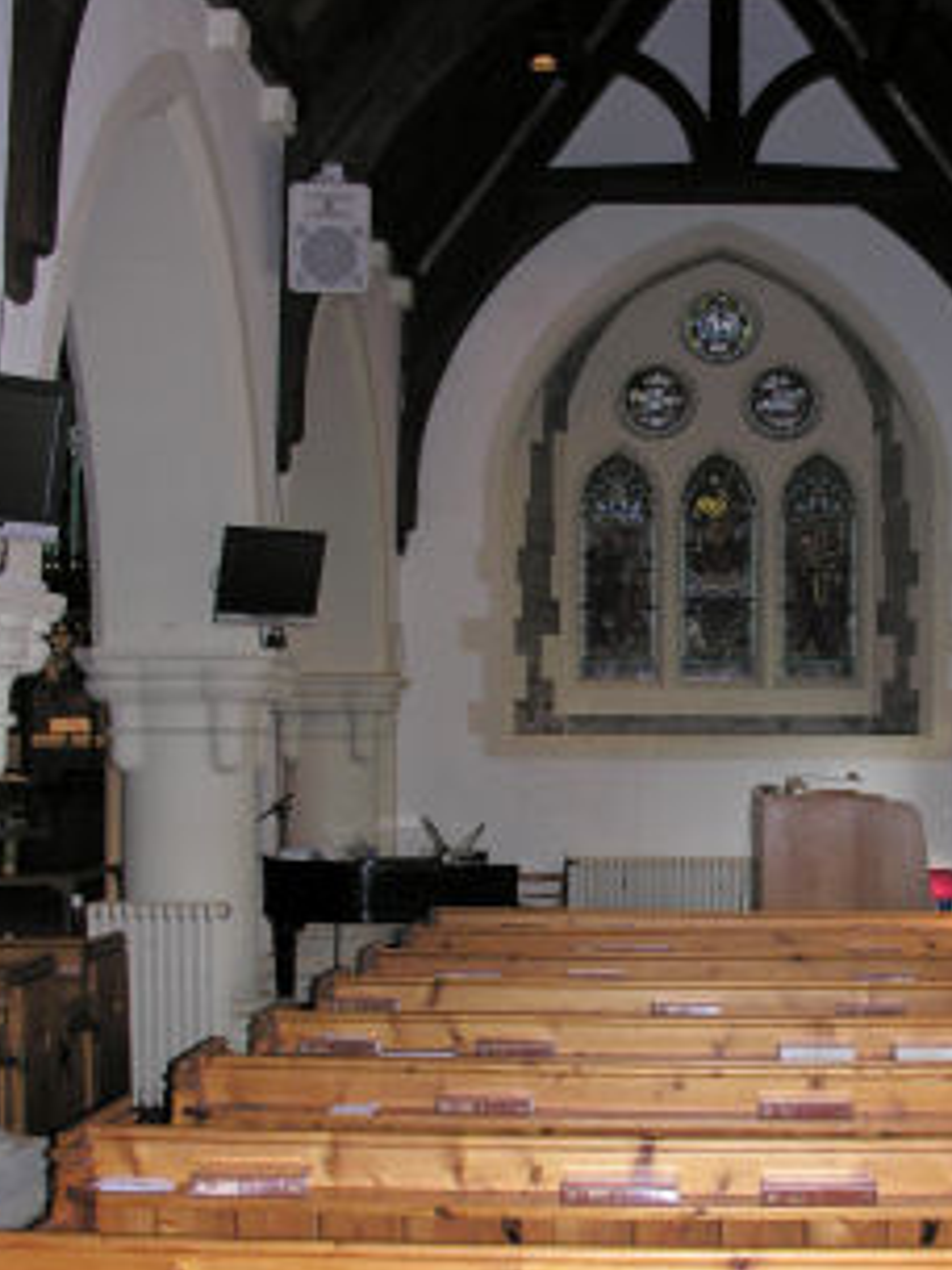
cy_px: 781
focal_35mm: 53
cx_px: 687
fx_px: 1943
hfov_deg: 27.2
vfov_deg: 36.0
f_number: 2.8
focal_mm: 8.9
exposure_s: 1/60.1
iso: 101
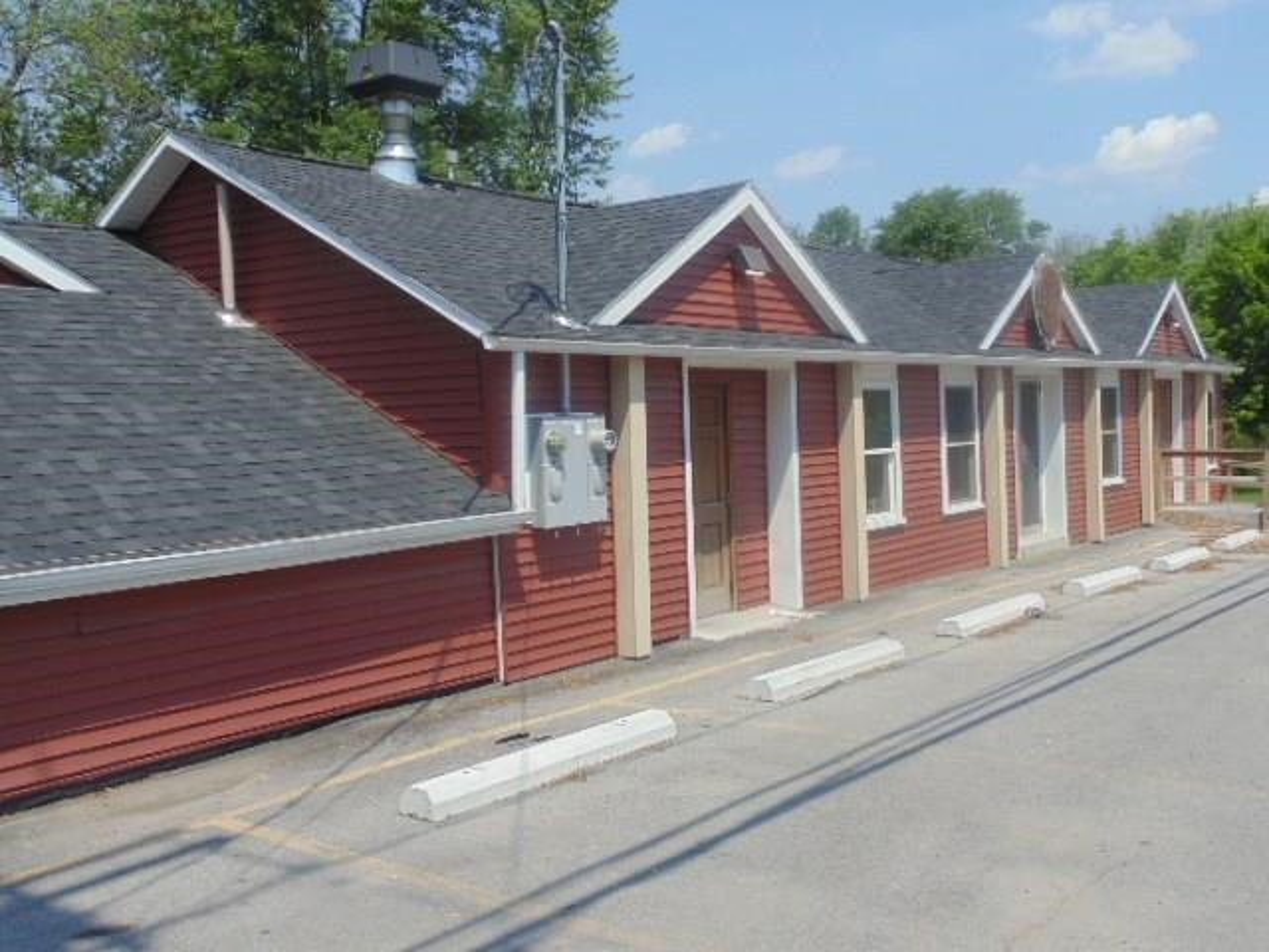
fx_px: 1246
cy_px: 476
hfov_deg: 54.0
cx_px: 634
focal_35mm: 34
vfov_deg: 41.8
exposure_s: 1/1000
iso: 80
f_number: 3.4
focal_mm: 6.2
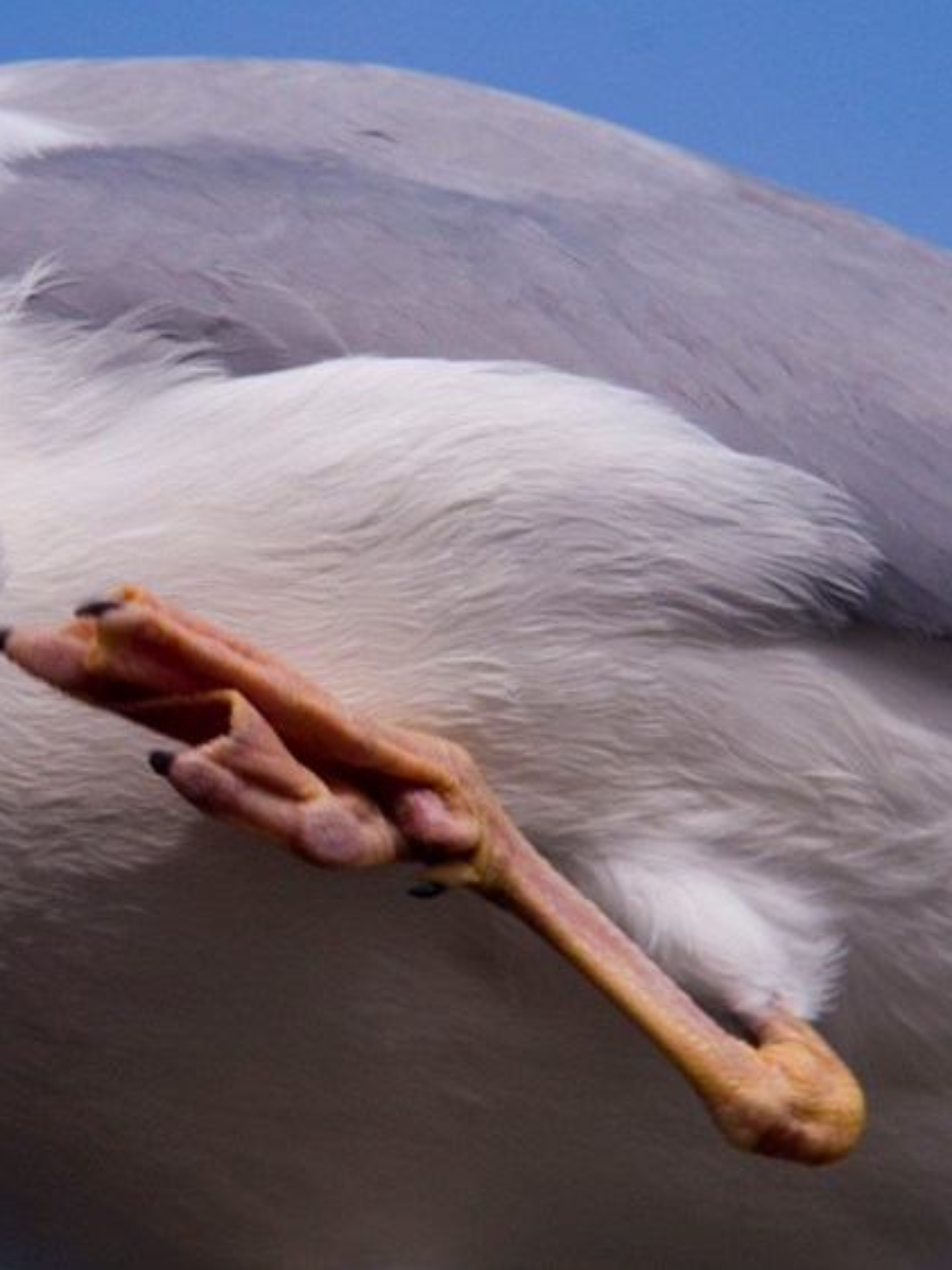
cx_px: 109
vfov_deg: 4.5
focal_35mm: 436
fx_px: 16000
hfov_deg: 3.4
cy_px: 634
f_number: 11
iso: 500
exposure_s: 1/800
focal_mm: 200
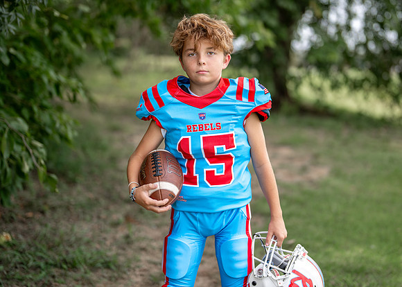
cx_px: 220
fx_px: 734
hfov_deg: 30.6
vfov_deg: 22.1
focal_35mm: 64
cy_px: 122
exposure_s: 1/2500
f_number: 1.2
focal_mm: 50
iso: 100
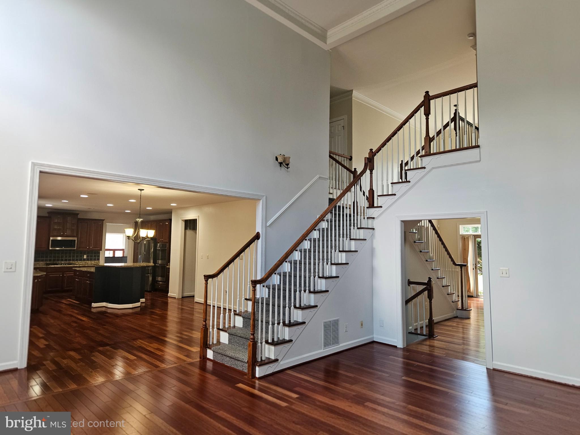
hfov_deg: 73.9
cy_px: 218
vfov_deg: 58.9
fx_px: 385
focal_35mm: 23
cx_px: 290
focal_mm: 5.4
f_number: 1.8
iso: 200
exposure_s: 1/120
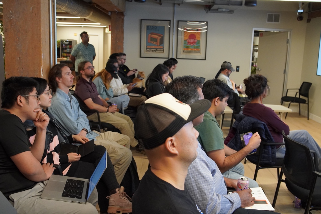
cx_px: 160
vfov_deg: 38.4
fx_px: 308
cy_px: 107
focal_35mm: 34
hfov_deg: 55.1
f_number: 4
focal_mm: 23
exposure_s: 1/160
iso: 2500
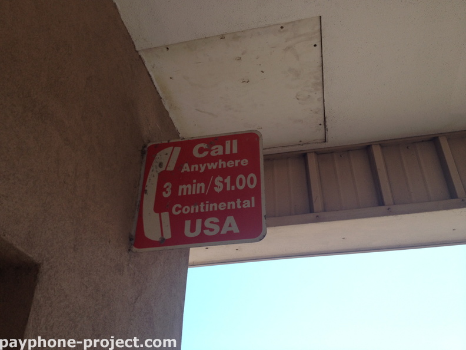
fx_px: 471
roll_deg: -1.4
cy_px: 175
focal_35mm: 35
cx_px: 233
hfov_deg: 52.6
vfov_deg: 40.7
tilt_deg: +33.9
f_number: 2.4
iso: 50
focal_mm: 4.28
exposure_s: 1/699
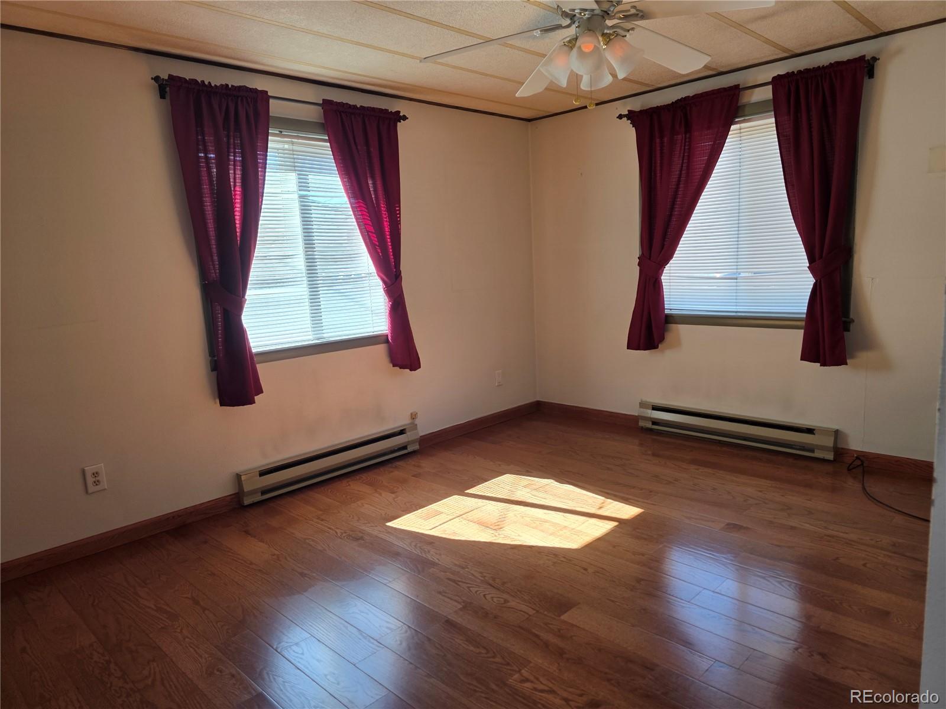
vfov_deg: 58.9
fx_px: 629
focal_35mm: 23
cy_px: 354
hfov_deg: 73.9
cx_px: 473
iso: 100
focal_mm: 6.3
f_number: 1.7
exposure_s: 1/180
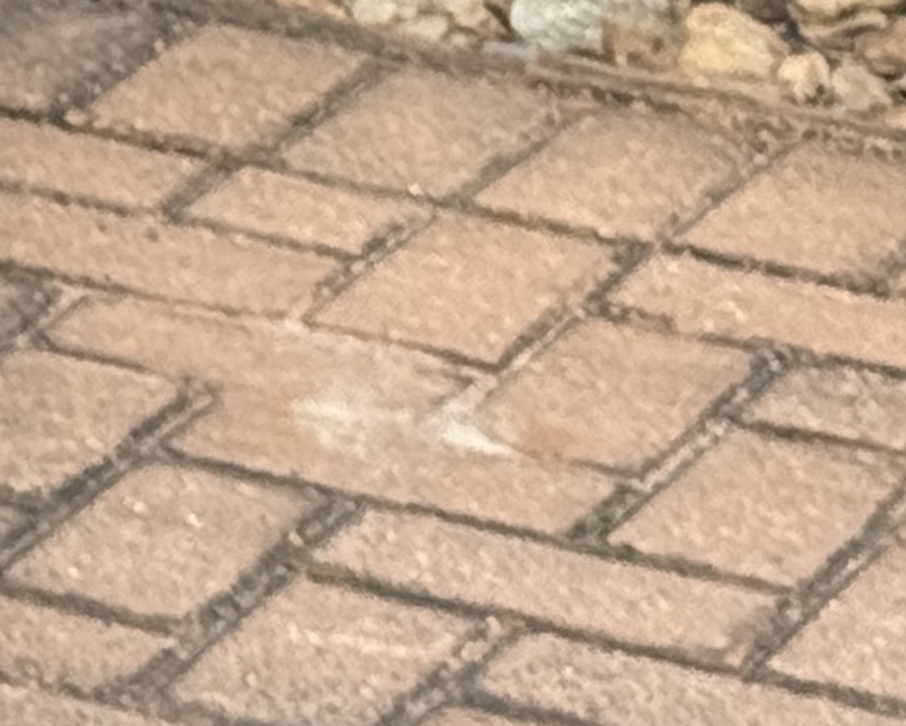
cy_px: -573
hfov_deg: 5.5
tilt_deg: -13.7
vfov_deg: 4.7
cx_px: -2112
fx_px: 8747
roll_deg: -0.3
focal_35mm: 326
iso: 64
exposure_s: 1/407
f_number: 1.78
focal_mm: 6.76
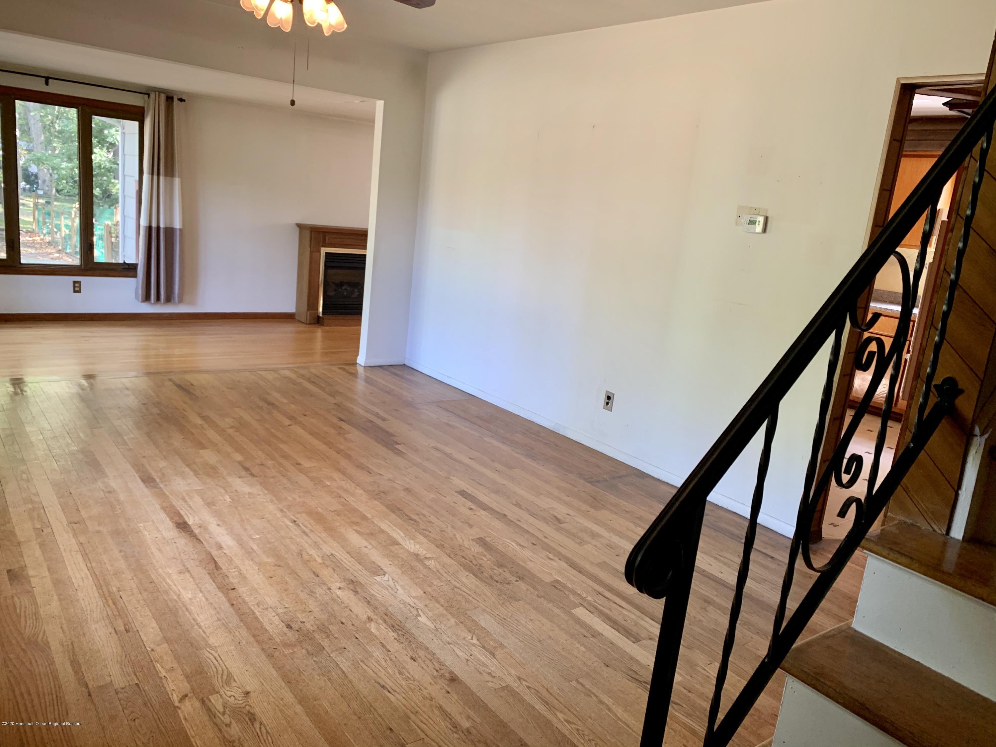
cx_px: 498
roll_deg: -5.5
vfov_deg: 53.1
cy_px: 374
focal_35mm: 26
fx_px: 748
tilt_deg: -14.0
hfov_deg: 67.3
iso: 100
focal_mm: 4.25
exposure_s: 1/60
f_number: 1.8
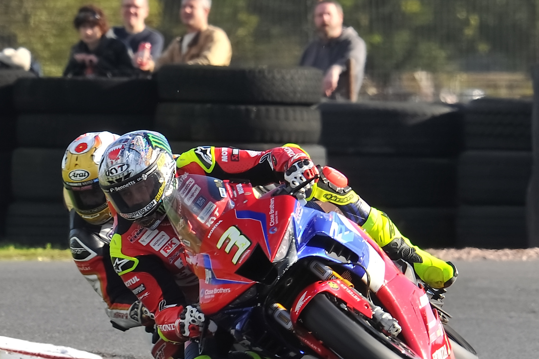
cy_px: 212
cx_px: 114
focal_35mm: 525
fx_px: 7860
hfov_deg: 3.9
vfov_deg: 2.6
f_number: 8
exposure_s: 1/250
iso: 180
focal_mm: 300
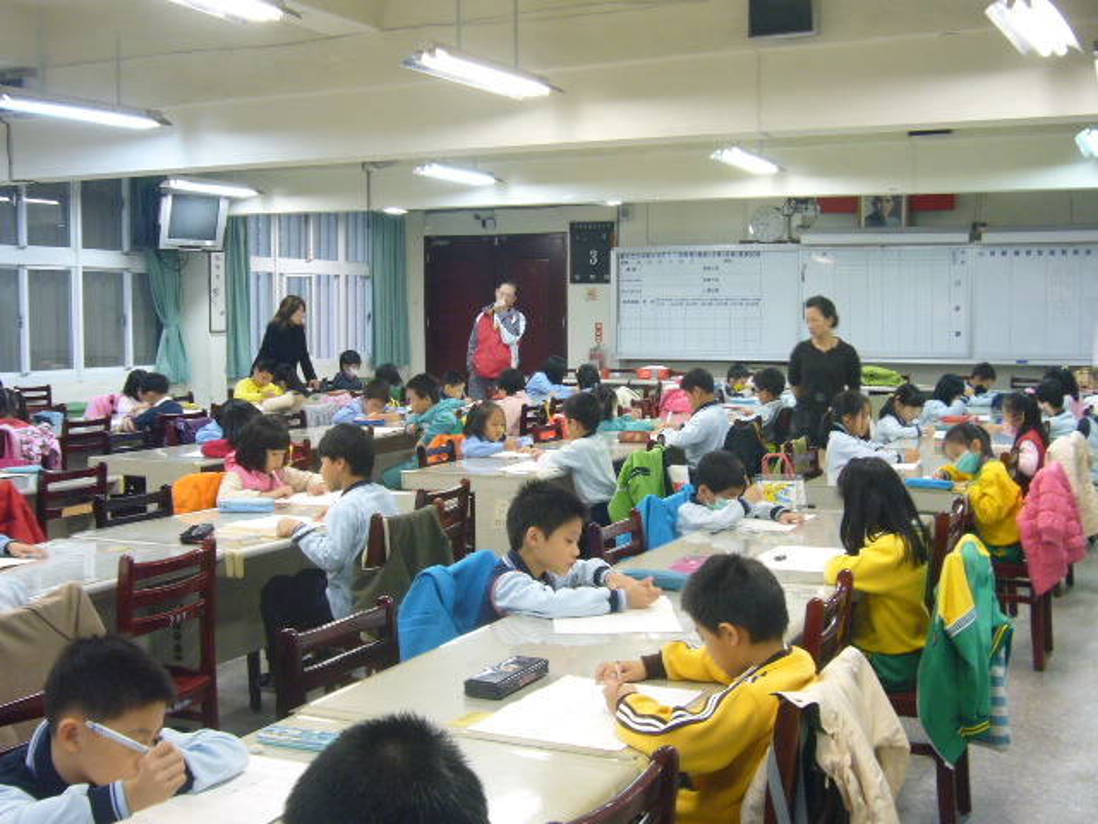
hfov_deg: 41.2
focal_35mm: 46
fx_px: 1459
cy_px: 412
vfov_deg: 31.5
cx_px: 549
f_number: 3
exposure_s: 1/15
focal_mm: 5.4
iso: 100
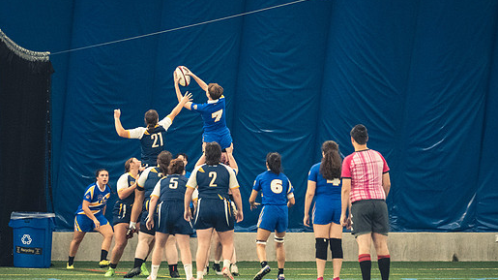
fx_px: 4672
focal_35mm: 354
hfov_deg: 6.1
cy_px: 158
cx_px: 249
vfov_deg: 3.4
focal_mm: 200
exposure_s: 1/500
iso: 12800
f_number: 2.8
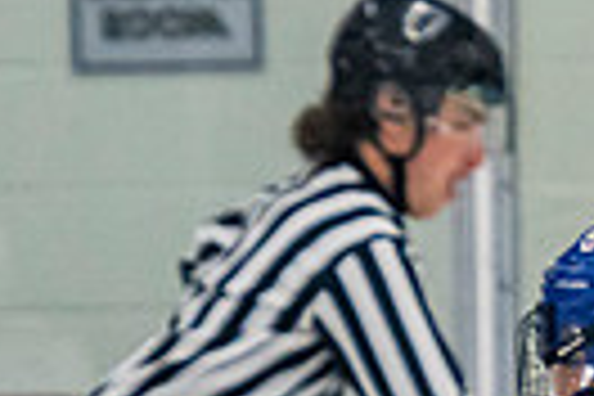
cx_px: 811
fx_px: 18842
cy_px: 773
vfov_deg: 1.2
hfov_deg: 1.8
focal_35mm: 1142
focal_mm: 160
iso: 2000
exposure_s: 1/640
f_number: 3.2
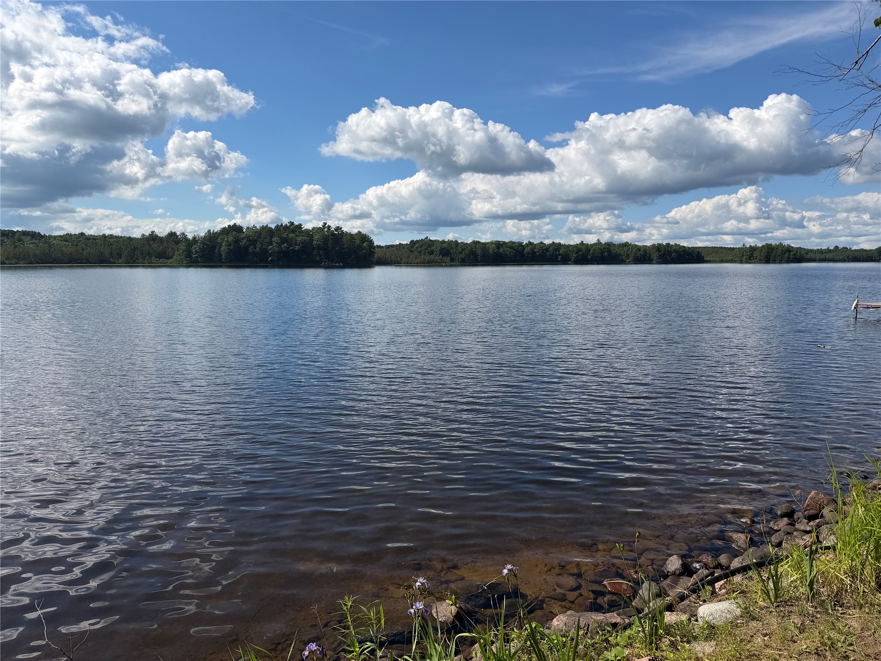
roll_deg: -0.2
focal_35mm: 24
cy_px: 330
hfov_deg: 71.6
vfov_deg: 56.8
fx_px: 611
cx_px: 440
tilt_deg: -6.7
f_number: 1.78
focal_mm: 6.76
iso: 80
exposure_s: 1/6711
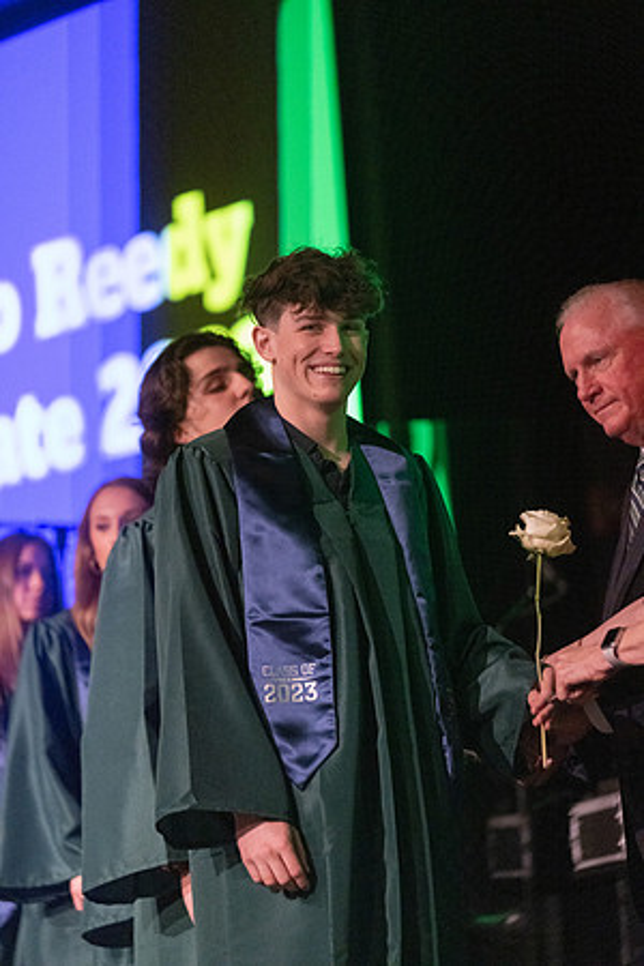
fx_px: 4025
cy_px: 483
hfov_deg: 9.1
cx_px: 322
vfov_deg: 13.7
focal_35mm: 150
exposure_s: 1/1000
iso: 16000
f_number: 2.8
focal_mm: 150
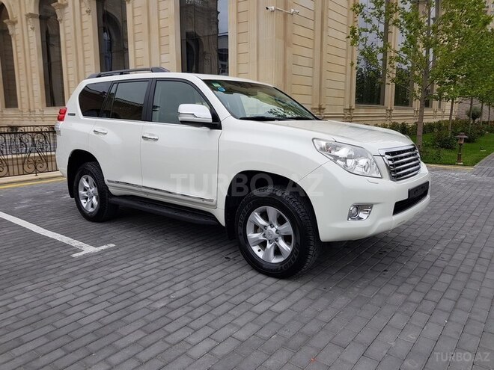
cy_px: 185
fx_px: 371
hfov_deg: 67.3
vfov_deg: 53.1
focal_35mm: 26
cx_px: 247
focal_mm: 4.2
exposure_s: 1/676
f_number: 1.7
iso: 40
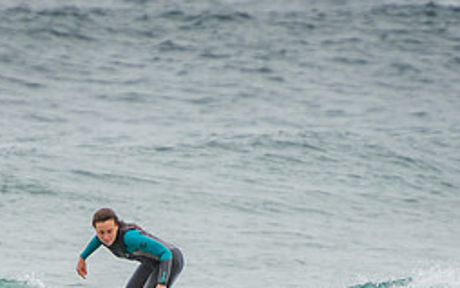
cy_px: 318
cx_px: 165
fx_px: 17082
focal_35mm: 1362
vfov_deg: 1.0
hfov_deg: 1.5
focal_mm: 390
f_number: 5.6
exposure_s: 1/1600
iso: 280
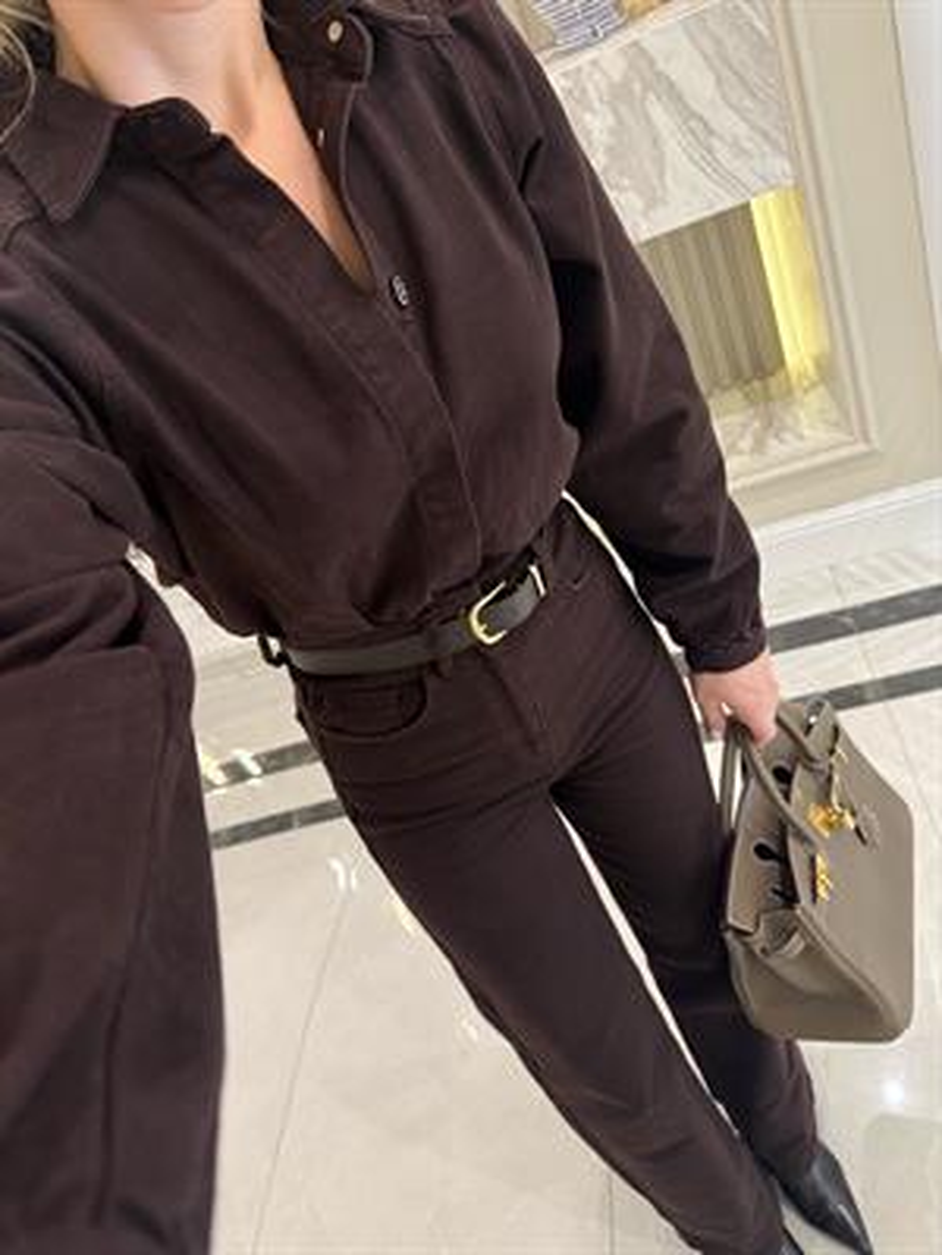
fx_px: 871
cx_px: 471
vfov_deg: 71.6
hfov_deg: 56.8
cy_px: 628
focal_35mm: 24
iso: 320
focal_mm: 6.76
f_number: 1.78
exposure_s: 1/50
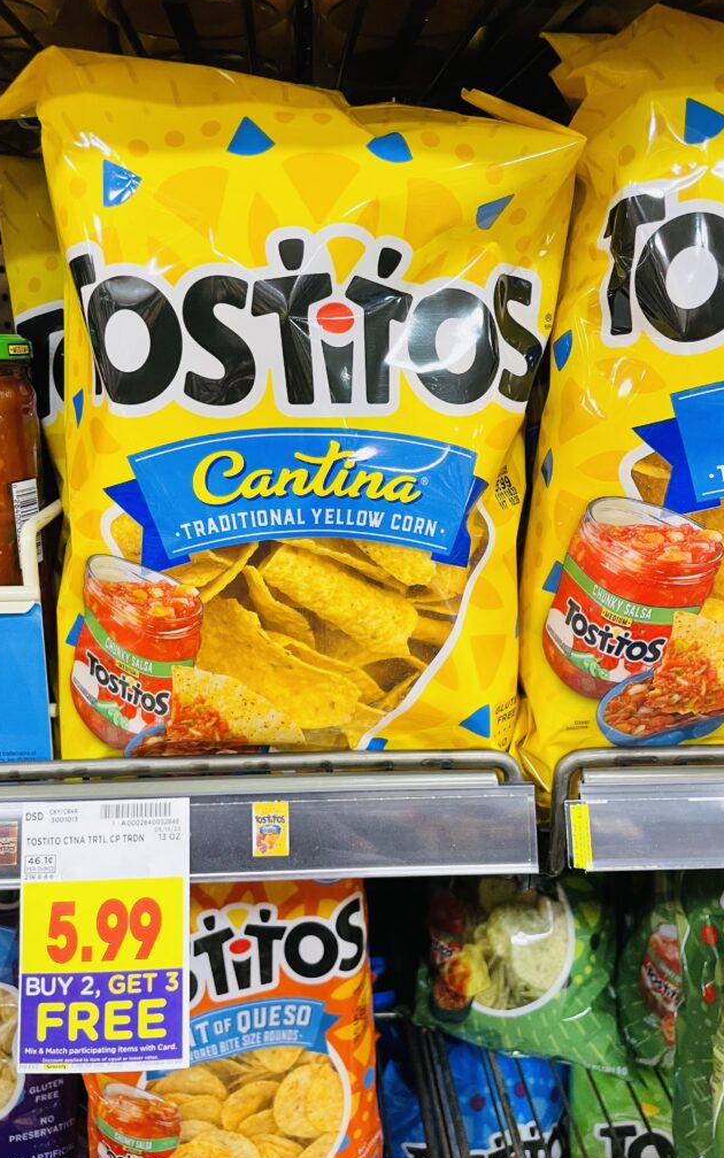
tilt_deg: -16.7
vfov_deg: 66.5
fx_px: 884
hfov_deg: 44.5
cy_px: 574
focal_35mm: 28
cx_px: 321
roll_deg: -0.3
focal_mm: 4.2
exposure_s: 1/60
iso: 160
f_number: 1.6
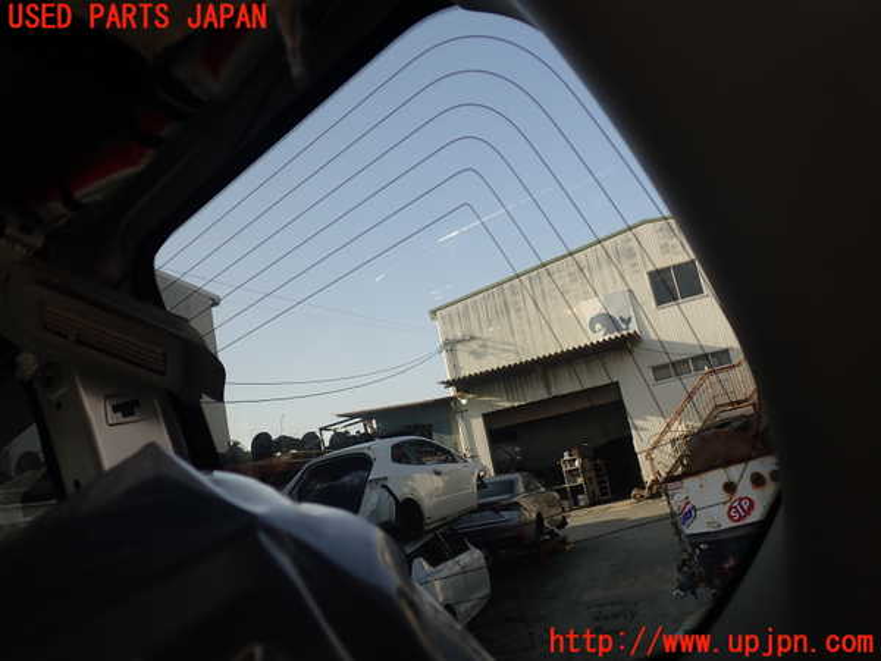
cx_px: 440
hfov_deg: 60.0
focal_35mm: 30
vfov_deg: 46.8
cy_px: 330
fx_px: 764
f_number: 3.2
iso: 100
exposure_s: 1/250
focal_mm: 5.4
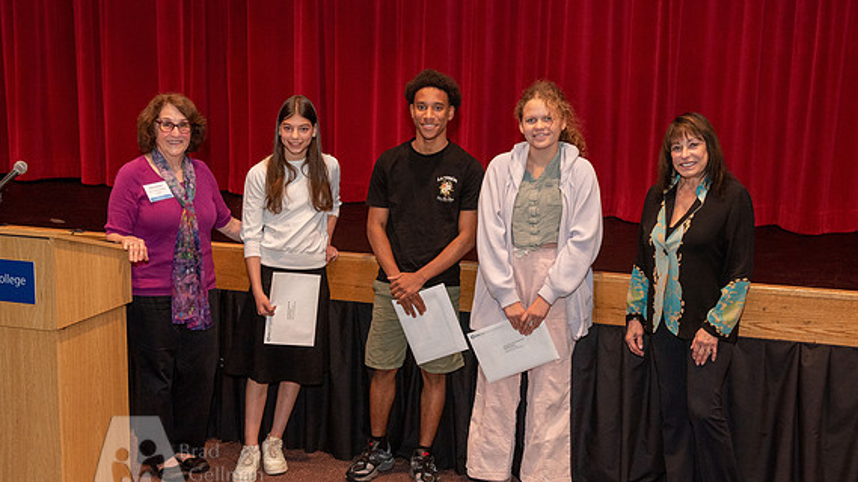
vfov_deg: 22.2
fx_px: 1228
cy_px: 260
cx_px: 412
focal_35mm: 54
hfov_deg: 38.5
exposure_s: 1/100
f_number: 4.5
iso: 1600
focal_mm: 44
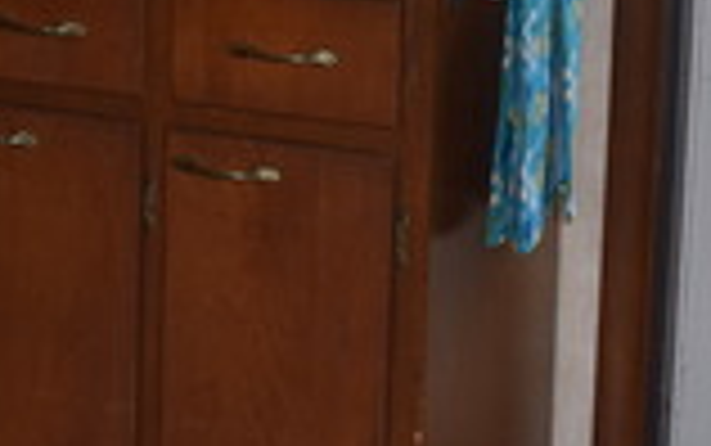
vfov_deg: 10.1
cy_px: -300
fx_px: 2404
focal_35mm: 124
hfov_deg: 16.5
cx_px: 32
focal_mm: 20
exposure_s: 1/100
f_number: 5
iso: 800
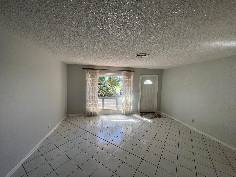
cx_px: 118
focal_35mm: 13
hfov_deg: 106.2
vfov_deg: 89.9
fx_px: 89
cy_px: 88
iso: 32
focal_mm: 1.57
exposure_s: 1/226
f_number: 1.8
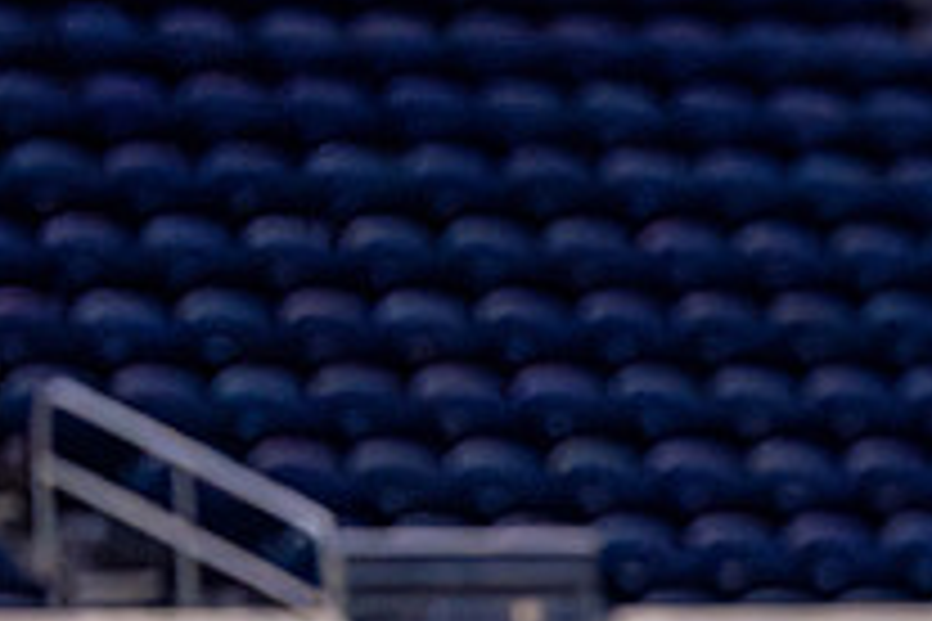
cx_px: 1322
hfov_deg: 2.2
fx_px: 24515
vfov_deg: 1.5
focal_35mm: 947
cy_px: 715
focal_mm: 200
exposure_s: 1/2000
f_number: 2.8
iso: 5000
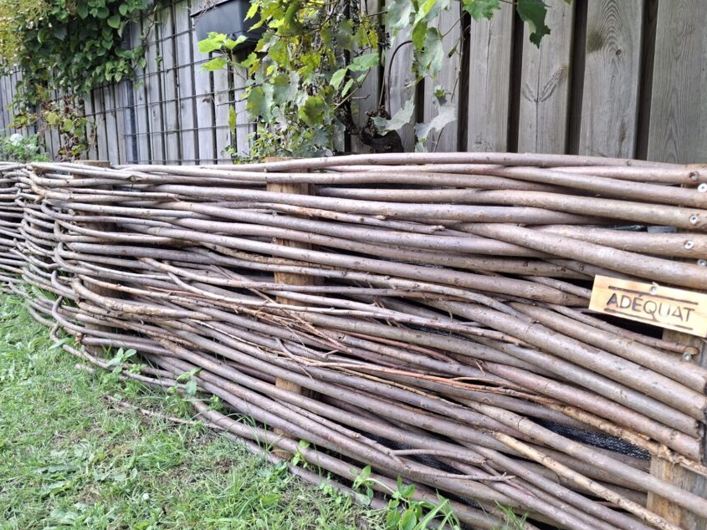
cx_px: 354
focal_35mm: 27
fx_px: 552
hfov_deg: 65.3
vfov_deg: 51.4
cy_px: 255
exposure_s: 1/100
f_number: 1.8
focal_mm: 5.54
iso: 32
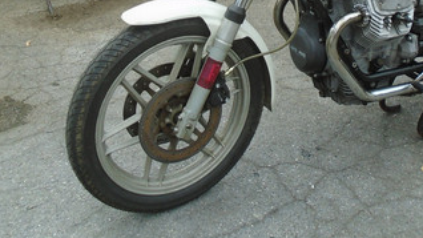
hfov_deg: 36.4
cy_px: -36
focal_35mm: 57
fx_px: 639
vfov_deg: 20.0
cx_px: 265
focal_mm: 4.6
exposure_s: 1/400
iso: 100
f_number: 3.2
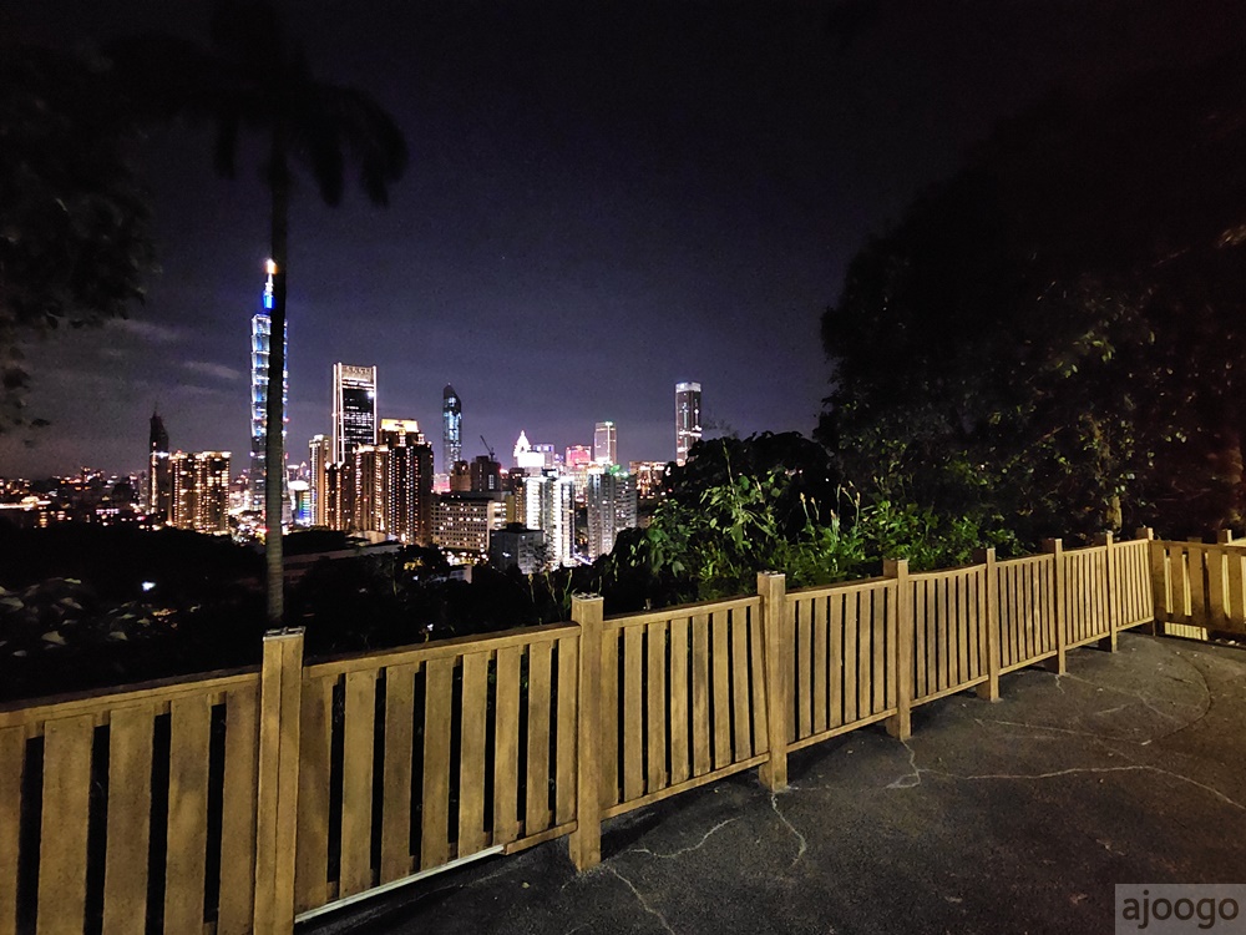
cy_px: 468
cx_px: 623
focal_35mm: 13
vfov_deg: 89.9
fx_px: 468
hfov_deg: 106.2
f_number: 2.2
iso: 4000
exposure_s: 1/17
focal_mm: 2.2
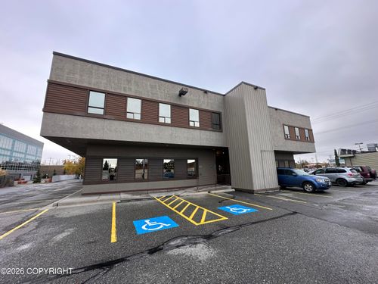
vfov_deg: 85.7
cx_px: 189
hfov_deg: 102.1
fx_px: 153
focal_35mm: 14
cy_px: 142
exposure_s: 1/99
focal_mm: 2.22
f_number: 2.2
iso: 50
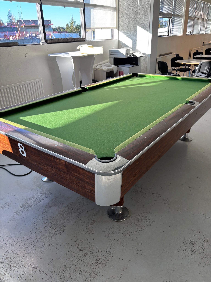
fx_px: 211
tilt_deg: -23.9
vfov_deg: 67.3
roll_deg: +0.6
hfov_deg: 53.1
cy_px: 141
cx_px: 106
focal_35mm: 26
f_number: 1.6
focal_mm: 5.96
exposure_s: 1/104
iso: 32
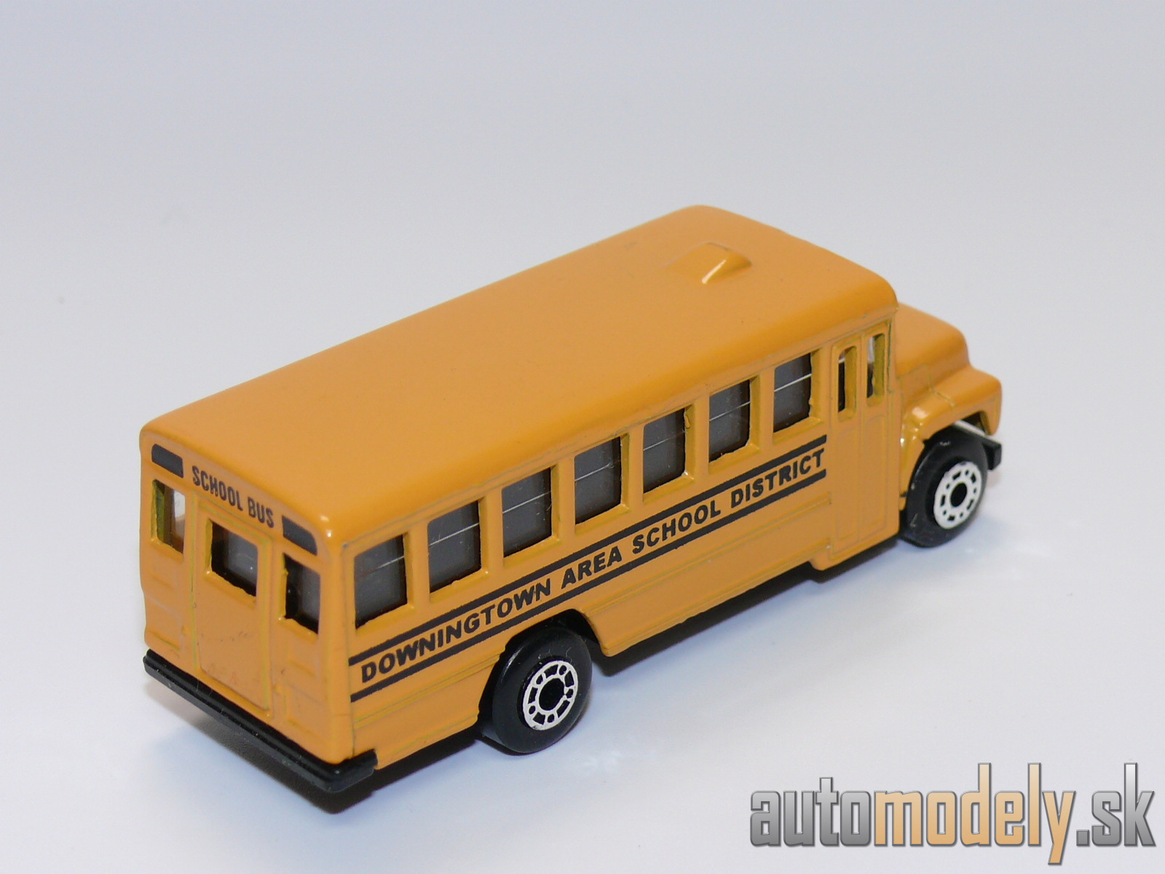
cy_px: 437
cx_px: 582
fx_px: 3298
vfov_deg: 15.1
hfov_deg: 20.0
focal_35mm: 98
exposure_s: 1/30
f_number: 4
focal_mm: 13.2
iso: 100
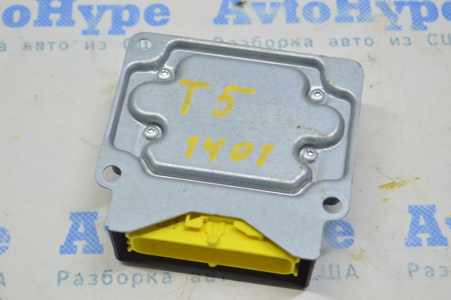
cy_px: 150
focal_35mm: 82
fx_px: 1033
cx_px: 226
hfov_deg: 24.6
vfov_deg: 16.5
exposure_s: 1/20
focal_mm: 55
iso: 400
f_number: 5.6
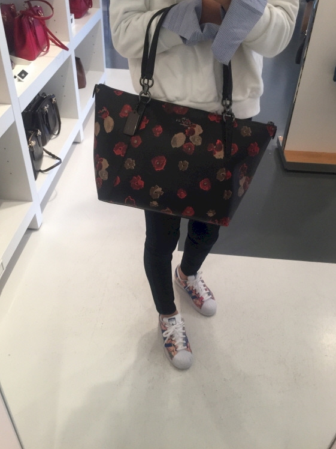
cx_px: 161
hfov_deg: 45.4
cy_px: 214
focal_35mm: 31
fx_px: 401
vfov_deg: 58.3
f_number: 2.2
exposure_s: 1/30
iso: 50
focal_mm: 4.15
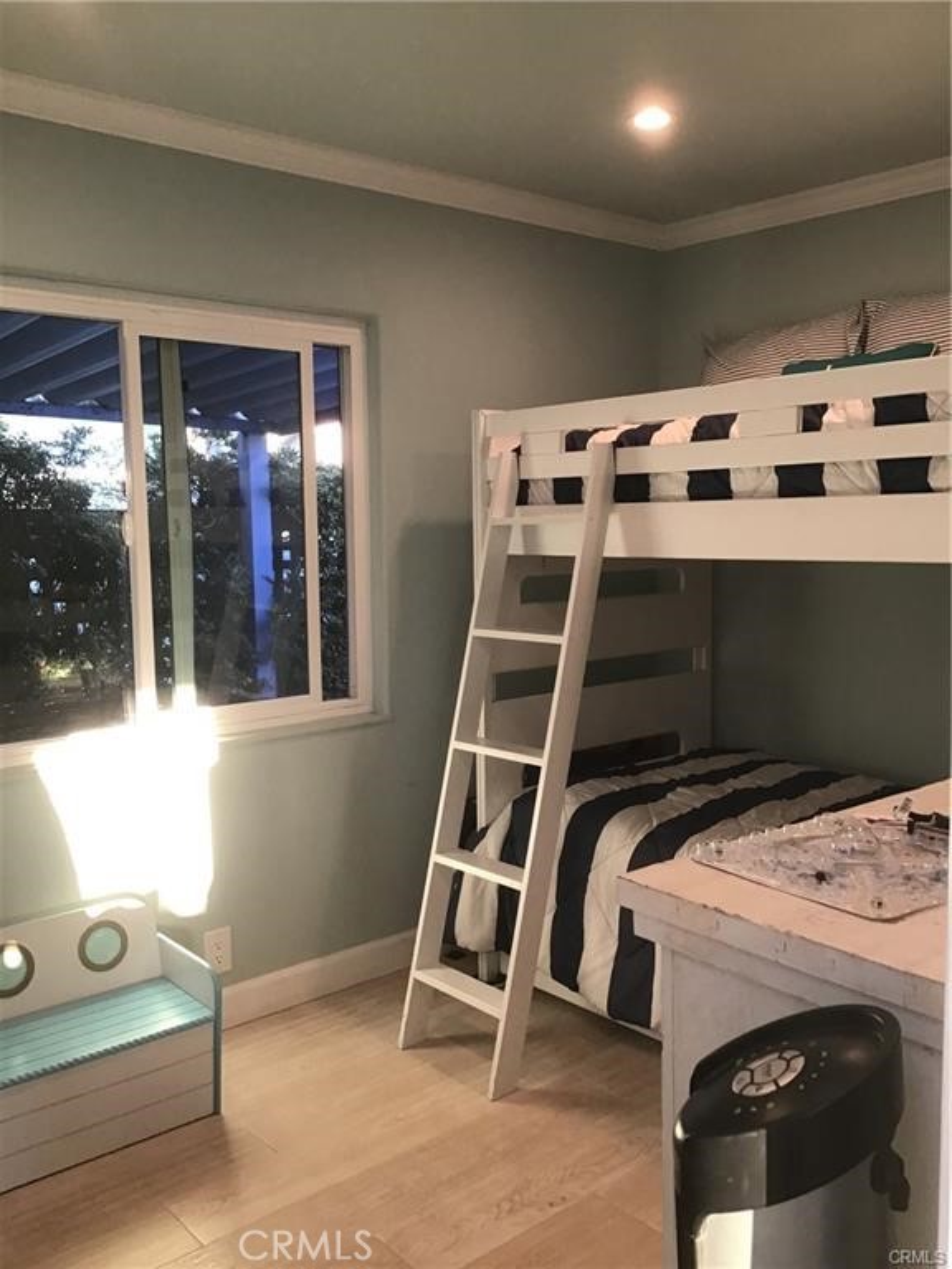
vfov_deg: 58.4
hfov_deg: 45.4
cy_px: 634
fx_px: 1137
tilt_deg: -6.7
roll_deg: +1.9
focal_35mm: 31
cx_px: 476
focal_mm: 3.3
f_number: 2.4
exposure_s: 1/30
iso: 50
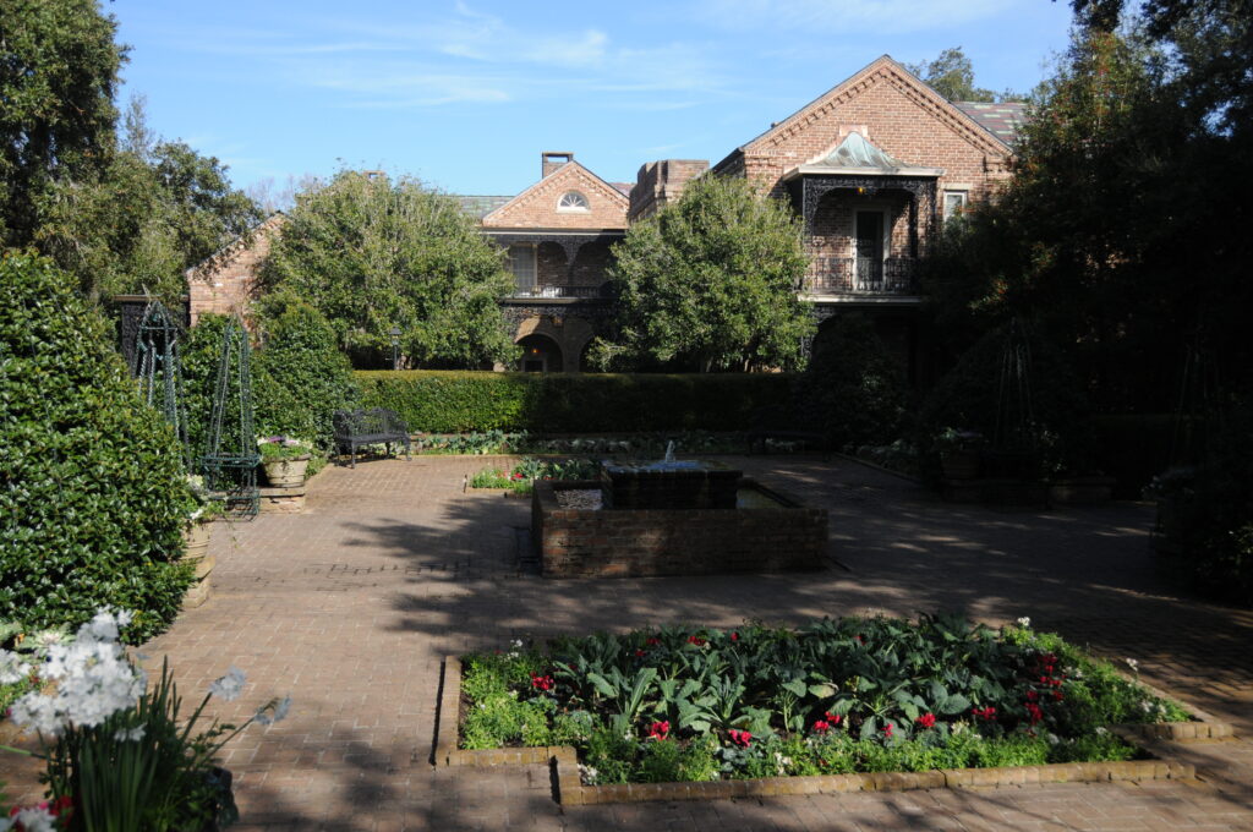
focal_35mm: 36
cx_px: 626
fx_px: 1251
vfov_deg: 36.8
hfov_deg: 53.2
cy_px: 416
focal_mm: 24
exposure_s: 1/4000
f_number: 3.8
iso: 500
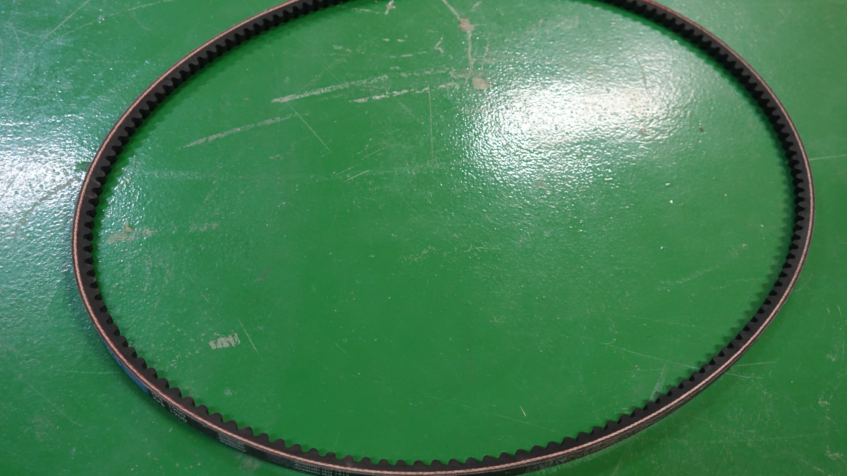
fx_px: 809
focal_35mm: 36
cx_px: 424
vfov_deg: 32.8
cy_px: 228
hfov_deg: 55.3
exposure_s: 1/20
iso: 800
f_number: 2.8
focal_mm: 12.48
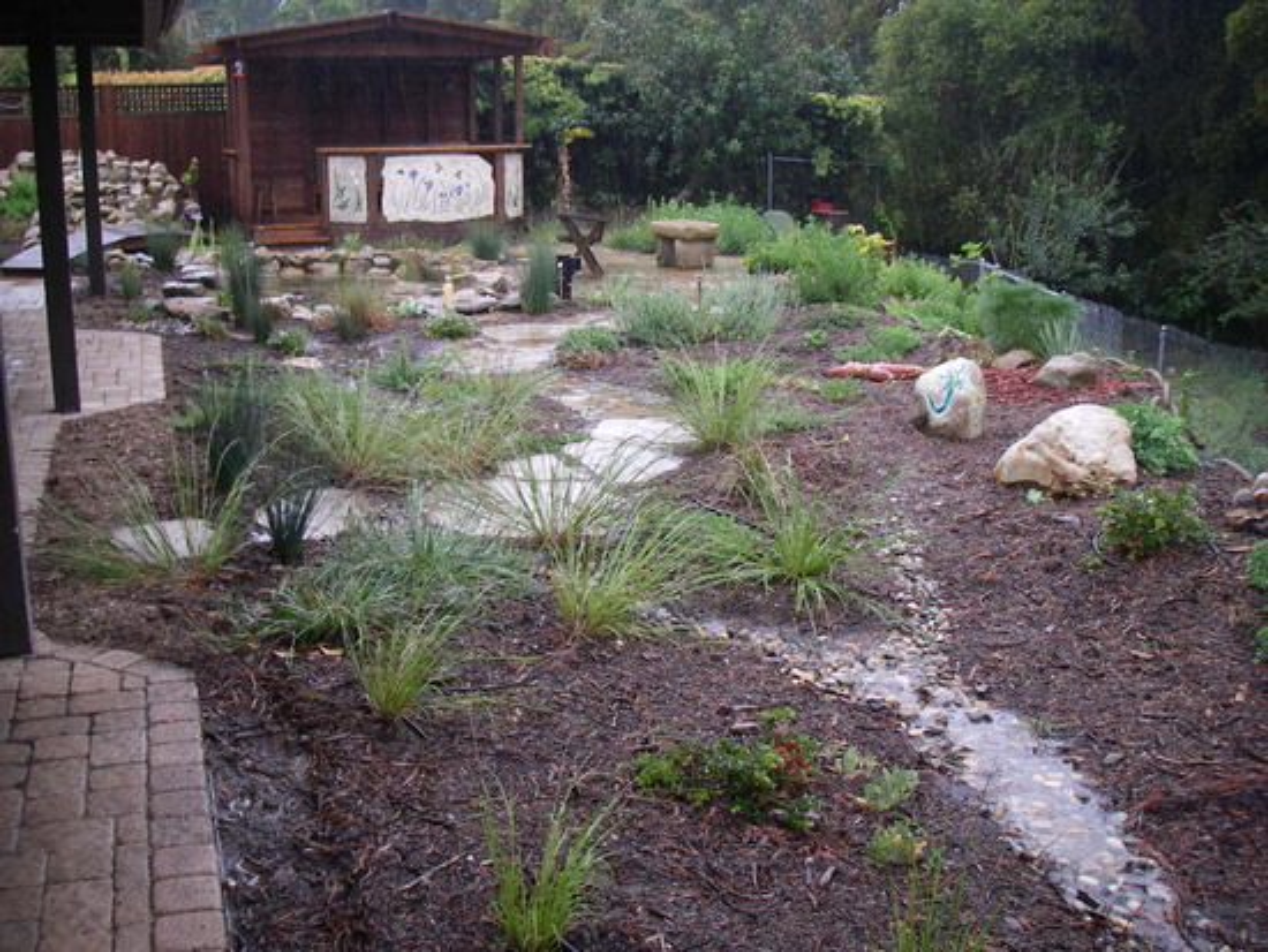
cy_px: 476
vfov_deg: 37.7
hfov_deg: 49.0
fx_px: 1393
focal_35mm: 38
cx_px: 634
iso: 80
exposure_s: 1/50
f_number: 3.3
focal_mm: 6.3
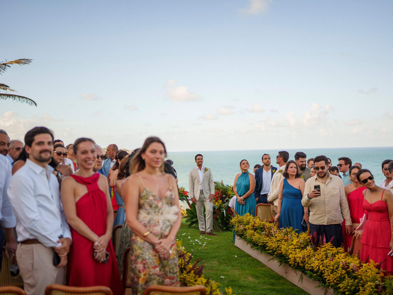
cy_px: 147
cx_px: 201
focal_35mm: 38
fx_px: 431
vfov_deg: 37.7
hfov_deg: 49.0
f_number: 1.4
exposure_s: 1/2500
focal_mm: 35
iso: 100
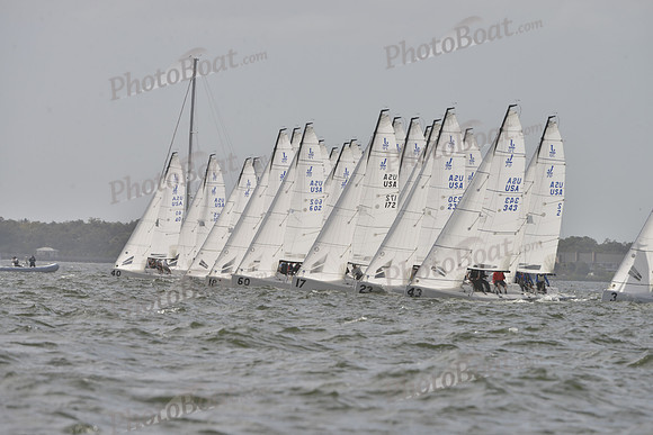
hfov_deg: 5.2
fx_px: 7257
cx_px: 326
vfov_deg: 3.4
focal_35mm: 400
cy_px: 218
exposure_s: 1/1250
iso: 400
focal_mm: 400
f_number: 11
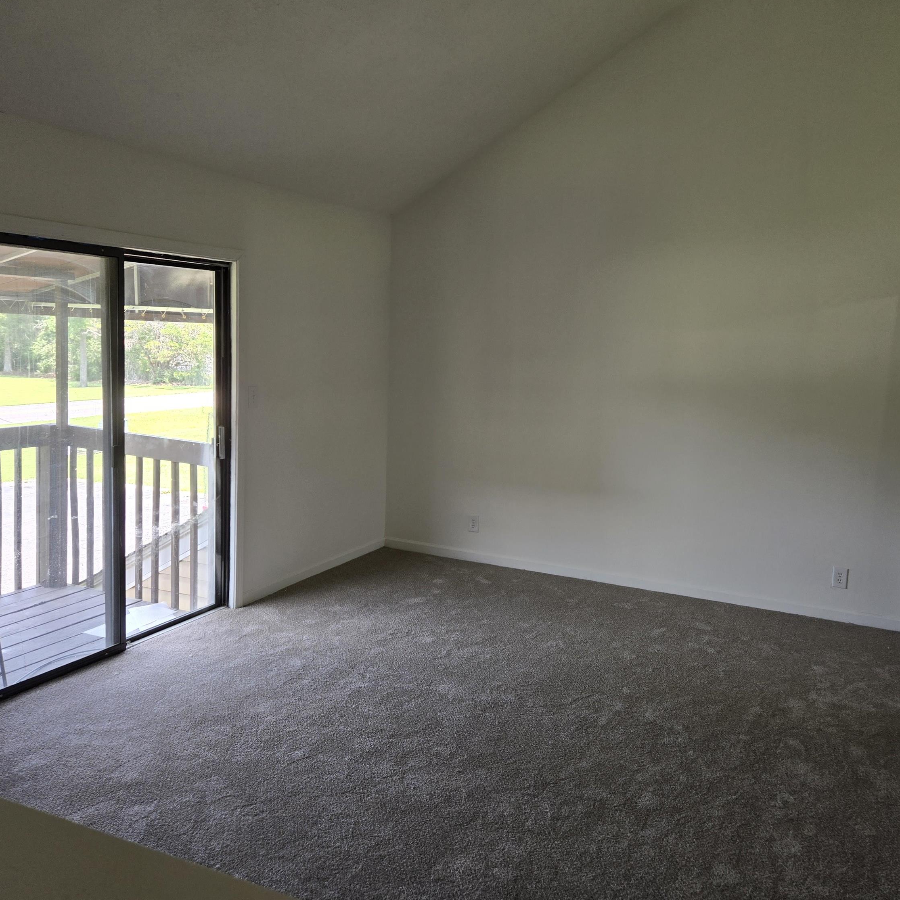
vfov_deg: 57.3
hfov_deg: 57.1
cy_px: 435
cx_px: 516
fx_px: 824
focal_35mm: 28
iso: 64
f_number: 1.8
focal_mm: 5.4
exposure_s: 1/120
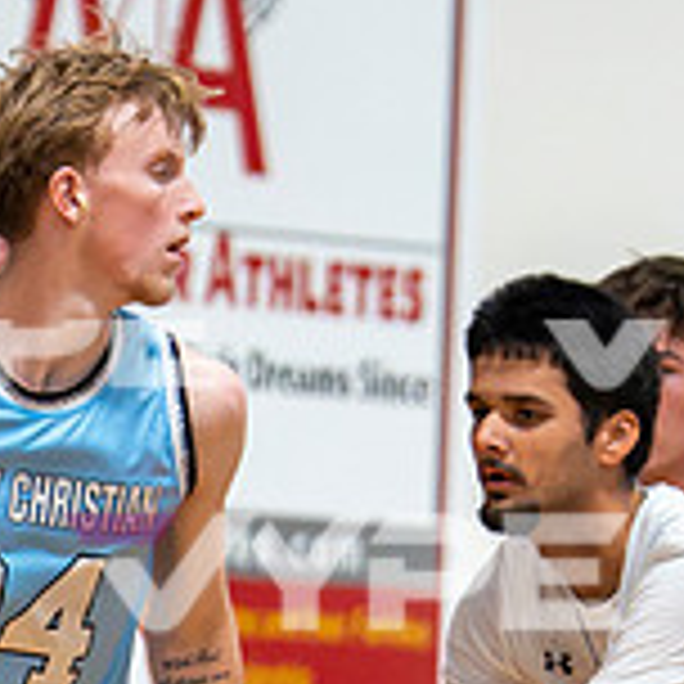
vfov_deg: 2.1
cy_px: 1135
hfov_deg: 2.1
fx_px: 18935
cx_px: -80
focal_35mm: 847
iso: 10000
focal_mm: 145
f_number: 3.2
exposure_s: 1/1250
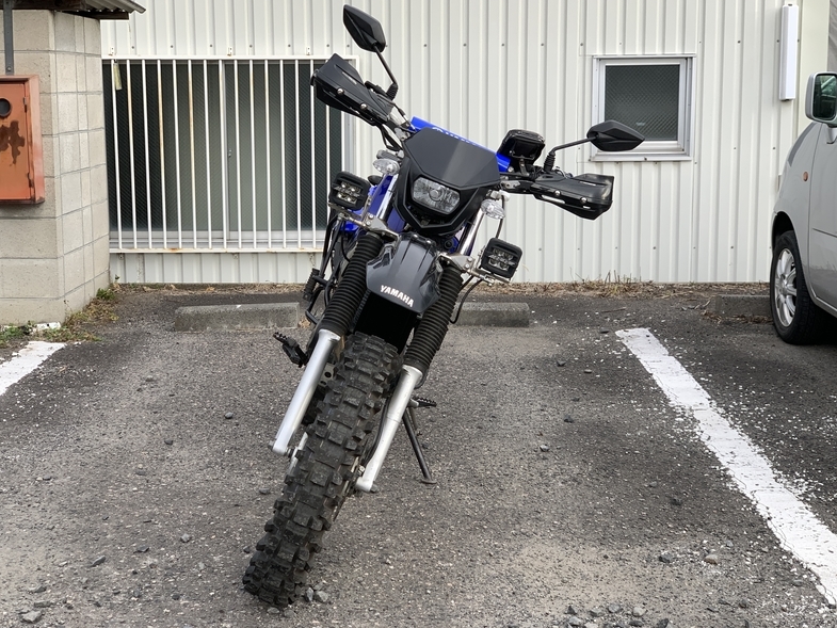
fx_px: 1282
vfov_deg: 27.5
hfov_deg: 36.2
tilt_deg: -9.6
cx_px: 422
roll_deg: -0.9
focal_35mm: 53
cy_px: 312
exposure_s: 1/122
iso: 16
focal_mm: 6
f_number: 2.4
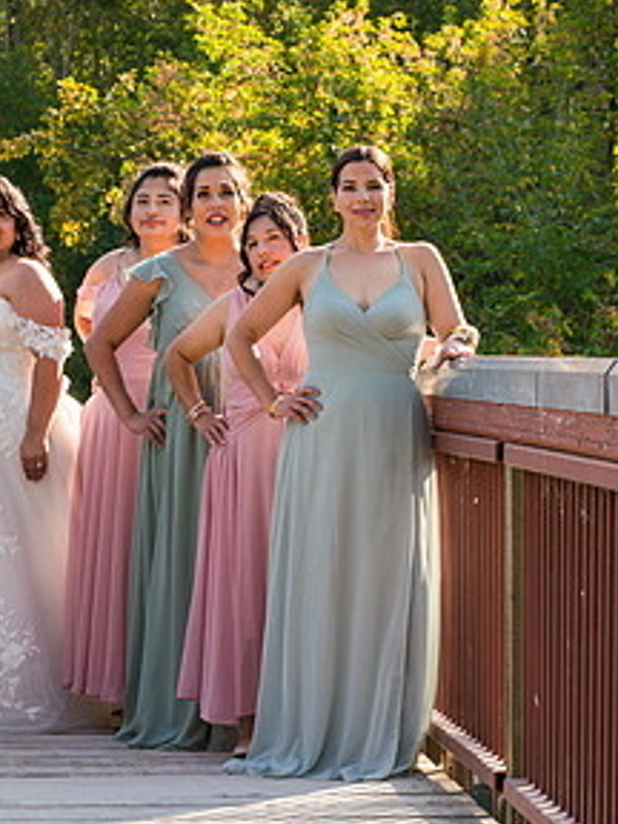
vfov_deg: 12.9
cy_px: 393
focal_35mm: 153
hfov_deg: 9.6
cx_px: 0
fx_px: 3642
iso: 250
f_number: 7.1
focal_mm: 79
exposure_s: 1/160
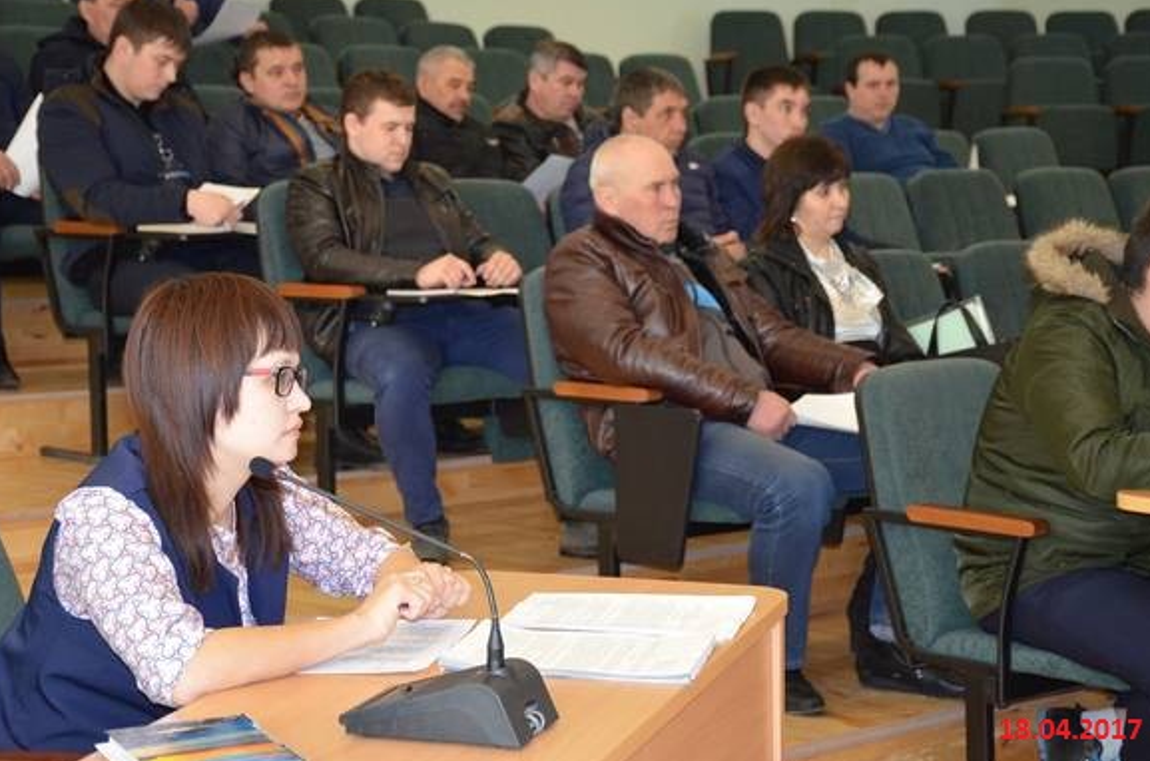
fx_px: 2486
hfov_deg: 26.0
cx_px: 580
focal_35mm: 78
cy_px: 374
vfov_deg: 17.4
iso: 1800
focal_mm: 50
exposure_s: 1/60
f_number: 4.8
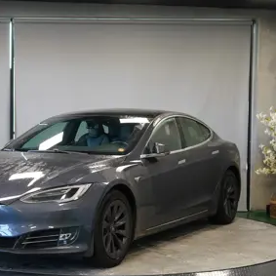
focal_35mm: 75
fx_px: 677
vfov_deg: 23.1
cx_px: 91
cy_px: 146
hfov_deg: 23.0
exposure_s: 1/160
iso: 2500
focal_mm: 52
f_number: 5
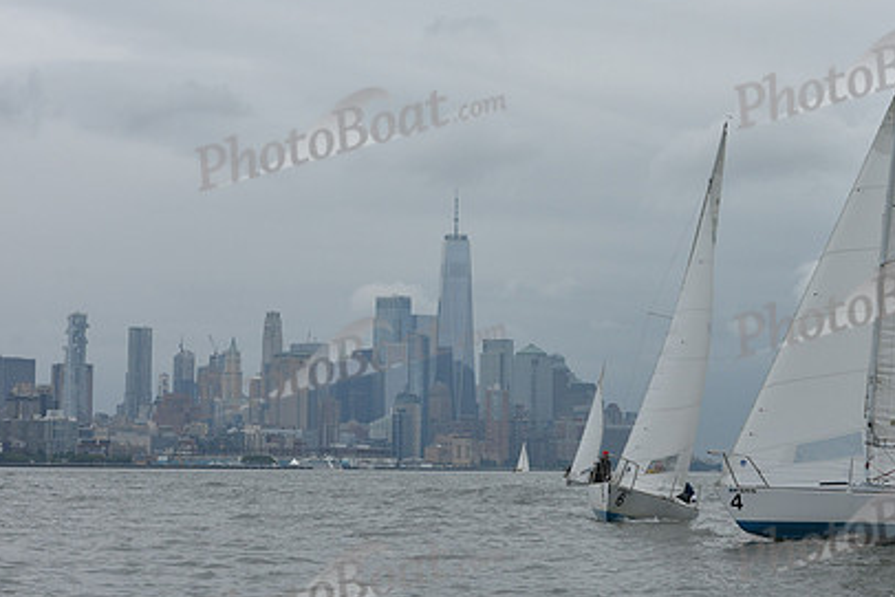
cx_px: 622
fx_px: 2487
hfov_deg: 20.3
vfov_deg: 13.7
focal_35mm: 100
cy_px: 217
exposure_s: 1/800
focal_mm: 70
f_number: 9
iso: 400
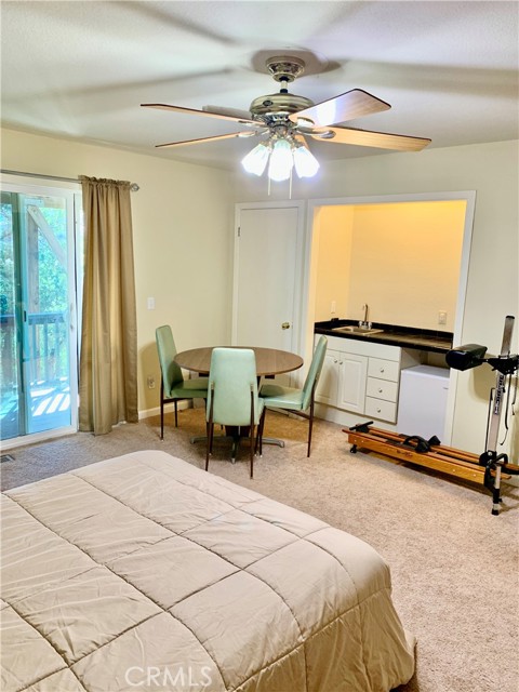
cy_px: 346
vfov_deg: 67.3
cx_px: 260
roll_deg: -2.0
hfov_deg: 53.1
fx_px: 520
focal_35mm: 26
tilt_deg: -9.3
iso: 100
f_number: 1.8
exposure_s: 1/60
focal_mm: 4.25
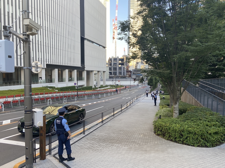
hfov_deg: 67.3
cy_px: 84
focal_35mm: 26
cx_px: 112
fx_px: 169
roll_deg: -0.6
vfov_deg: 53.1
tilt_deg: -3.7
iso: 32
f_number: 1.8
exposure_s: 1/144
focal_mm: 4.25
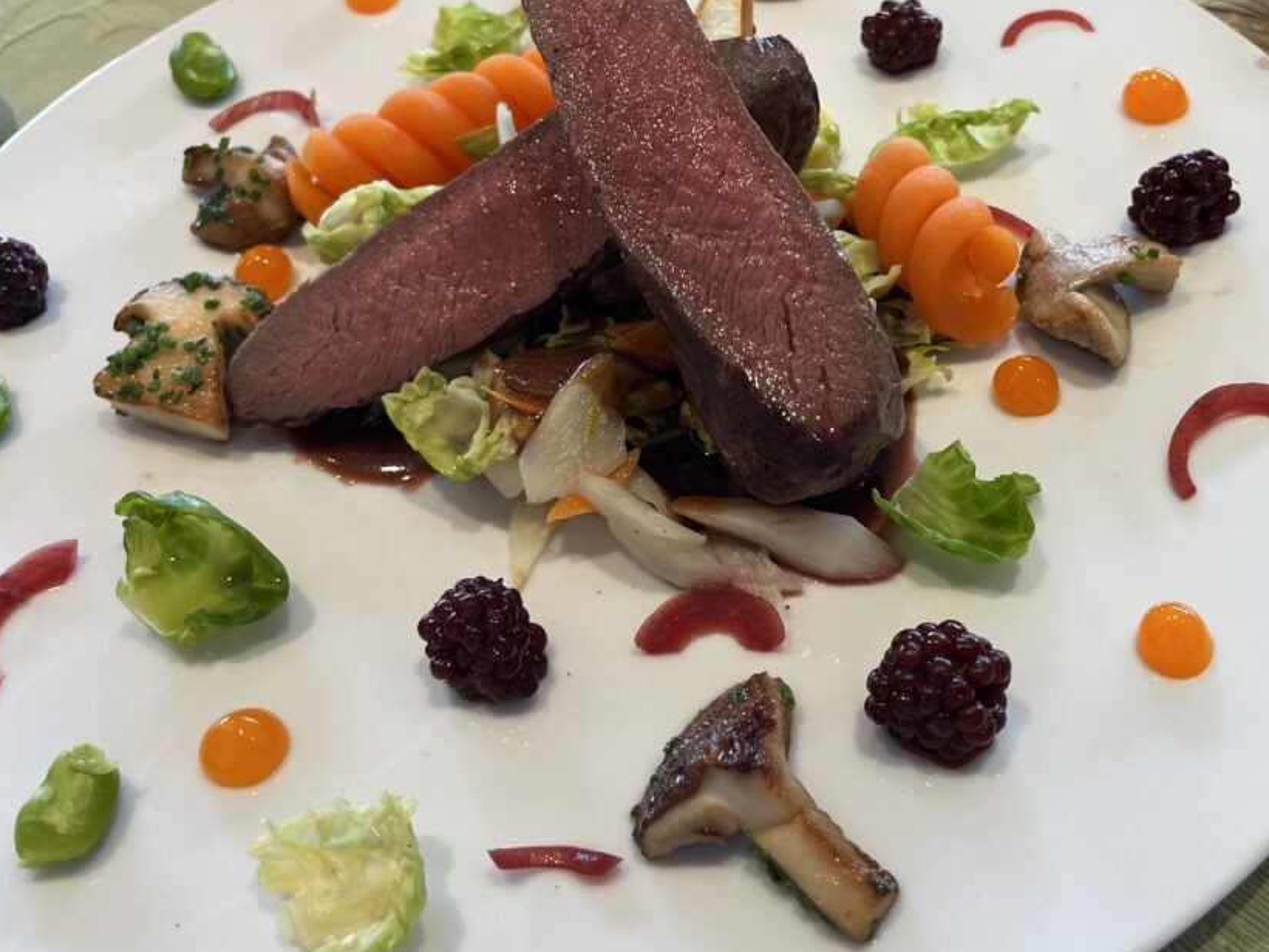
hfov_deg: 48.2
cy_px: 419
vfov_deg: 37.7
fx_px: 1393
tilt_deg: -49.8
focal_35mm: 38
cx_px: 839
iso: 125
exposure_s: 1/100
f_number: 1.6
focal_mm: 5.1
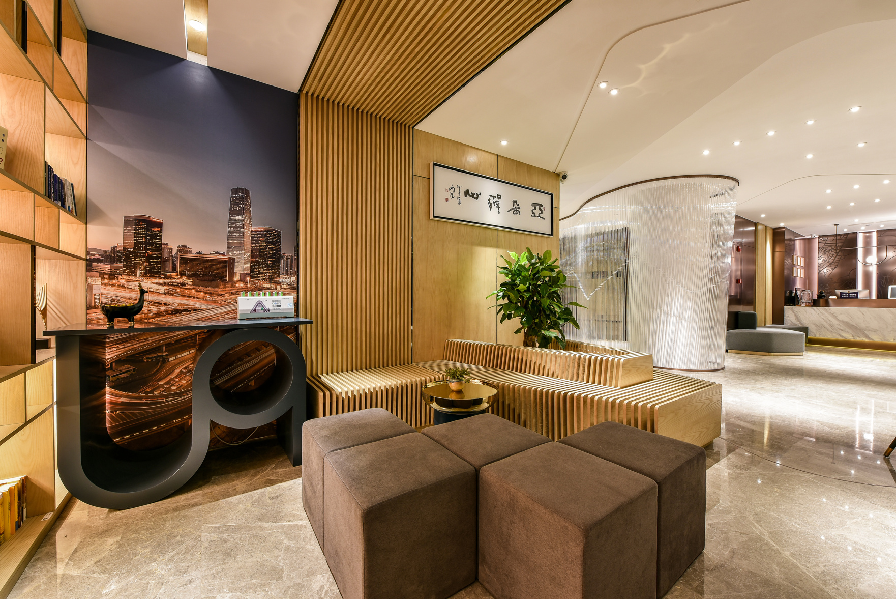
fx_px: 349
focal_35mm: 14
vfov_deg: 81.3
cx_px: 448
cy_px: 300
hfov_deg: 104.2
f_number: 11
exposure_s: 1/1.3
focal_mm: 14
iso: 320
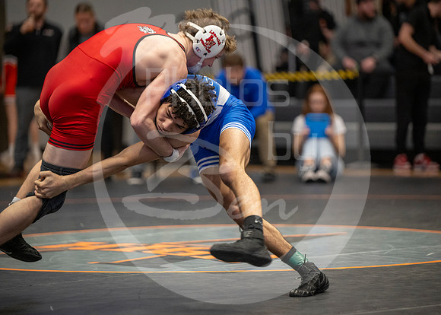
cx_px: 238
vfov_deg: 8.8
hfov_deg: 12.3
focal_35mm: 164
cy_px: 159
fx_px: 2049
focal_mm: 155
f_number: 2.8
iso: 3200
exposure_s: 1/1000
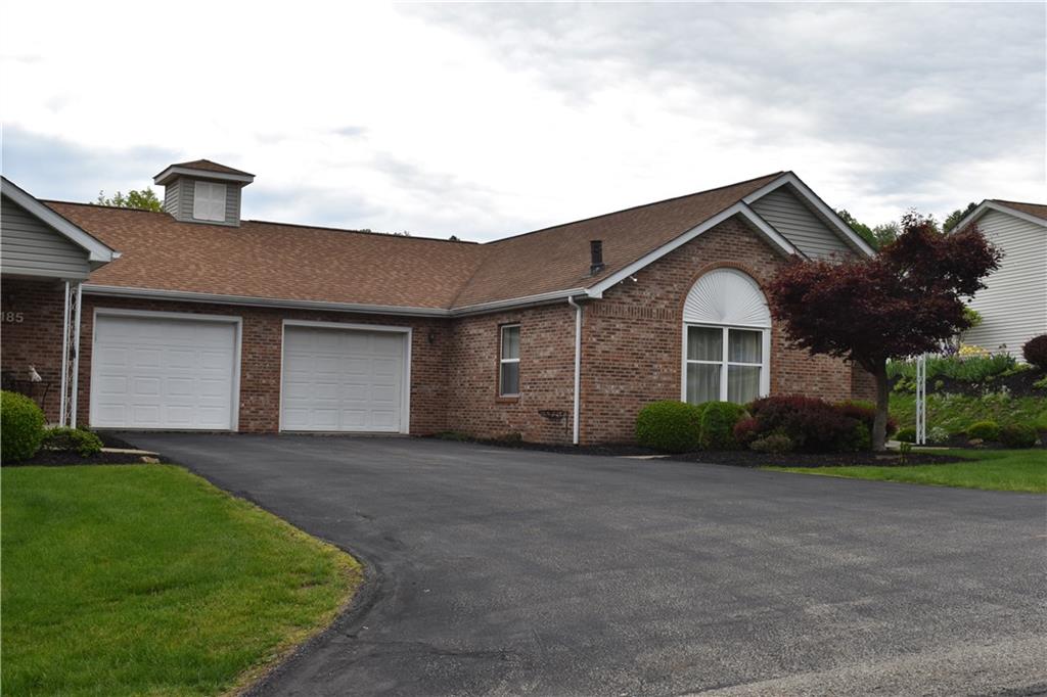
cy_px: 348
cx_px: 524
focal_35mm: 40
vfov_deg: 33.0
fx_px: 1177
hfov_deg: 47.9
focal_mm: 27
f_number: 11
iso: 100
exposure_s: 1/200
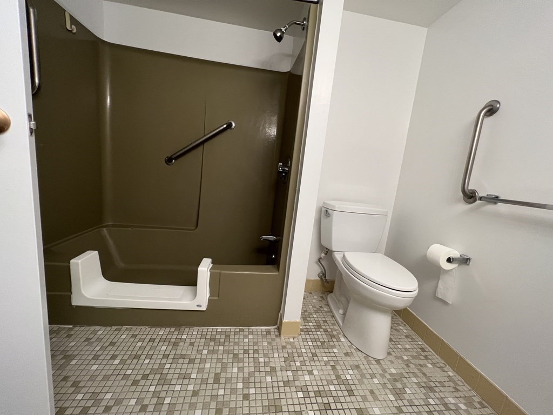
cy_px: 208
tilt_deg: -10.1
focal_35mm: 13
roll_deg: -5.5
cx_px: 276
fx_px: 208
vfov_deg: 89.9
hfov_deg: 106.2
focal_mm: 1.57
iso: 200
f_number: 1.8
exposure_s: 1/60
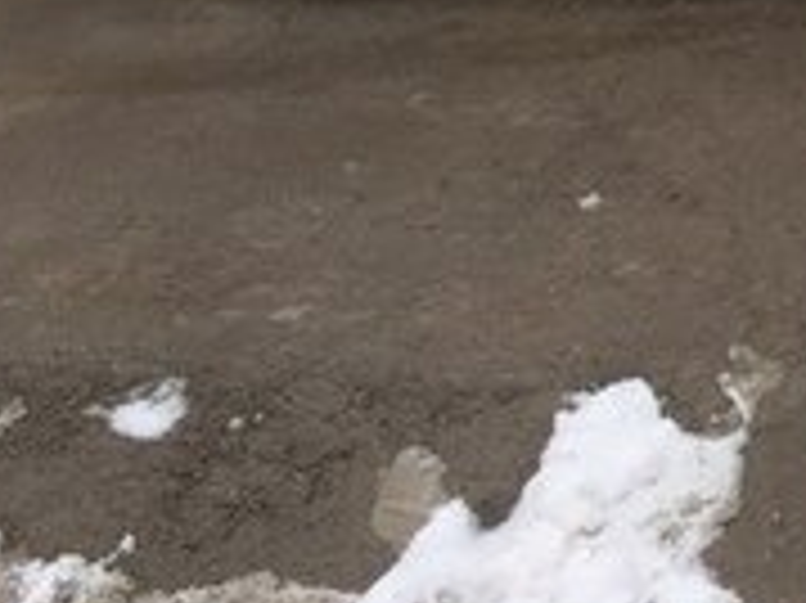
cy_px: -376
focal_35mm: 107
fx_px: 2490
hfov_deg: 16.4
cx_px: 1279
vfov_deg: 12.9
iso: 32
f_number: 2.2
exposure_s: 1/1140
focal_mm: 4.15
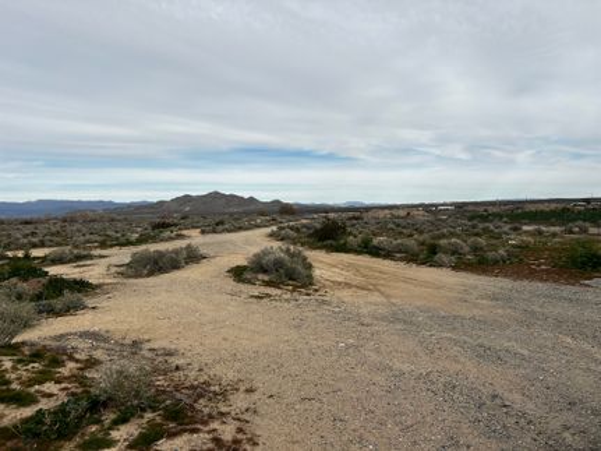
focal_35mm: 26
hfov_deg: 67.3
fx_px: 451
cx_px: 300
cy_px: 226
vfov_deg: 53.0
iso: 50
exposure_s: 1/5319
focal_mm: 5.7
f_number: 1.5
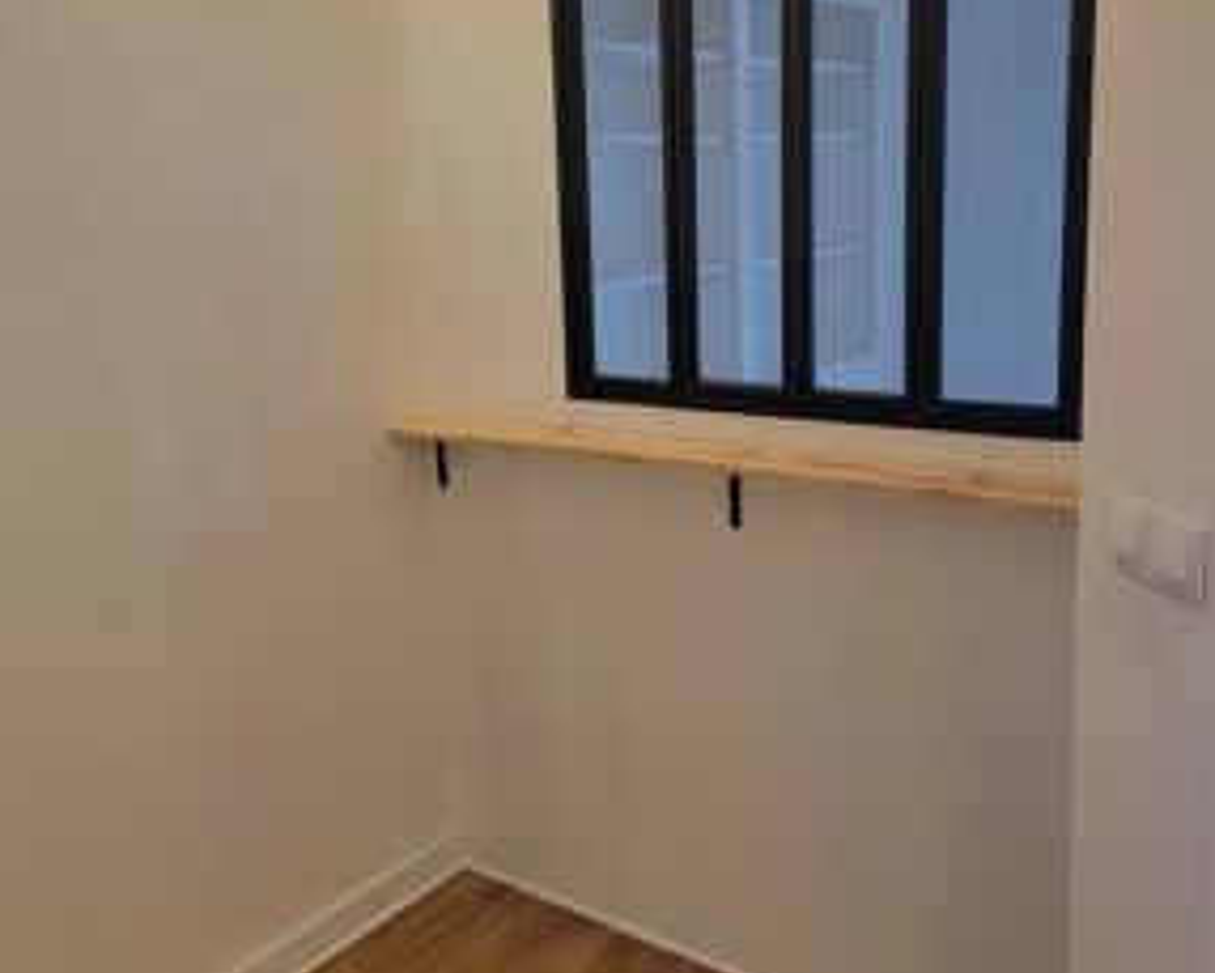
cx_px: 608
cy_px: 385
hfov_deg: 51.5
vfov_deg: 42.0
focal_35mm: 35
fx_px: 1259
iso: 200
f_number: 1.8
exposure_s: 1/60
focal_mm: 6.7
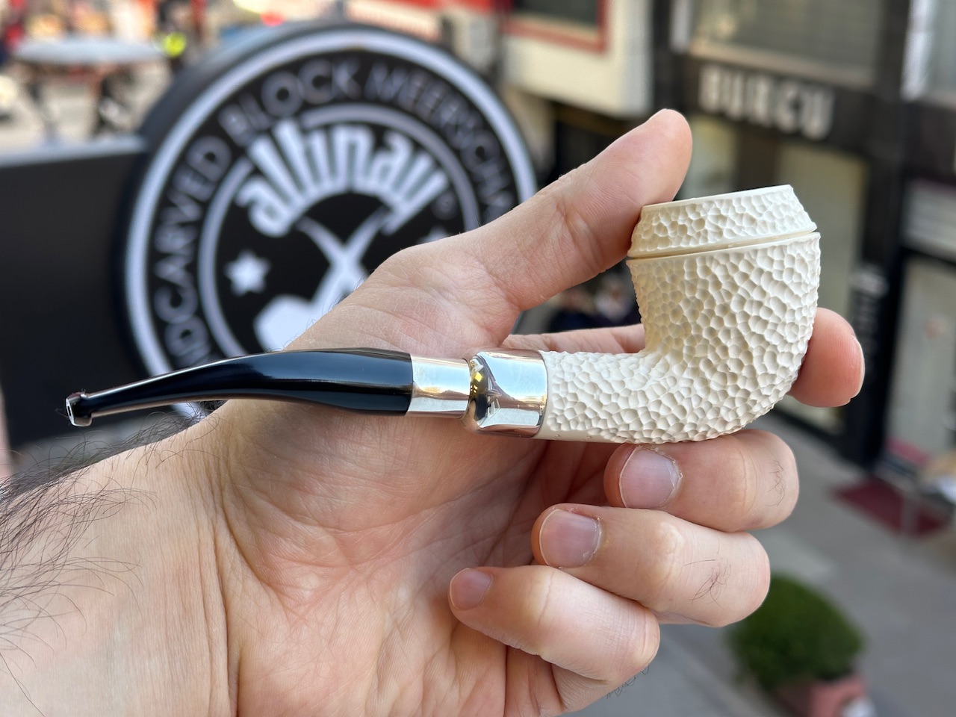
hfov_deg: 39.7
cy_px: 358
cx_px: 478
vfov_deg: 30.3
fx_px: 1326
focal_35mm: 48
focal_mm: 6.86
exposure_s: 1/215
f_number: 1.78
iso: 64
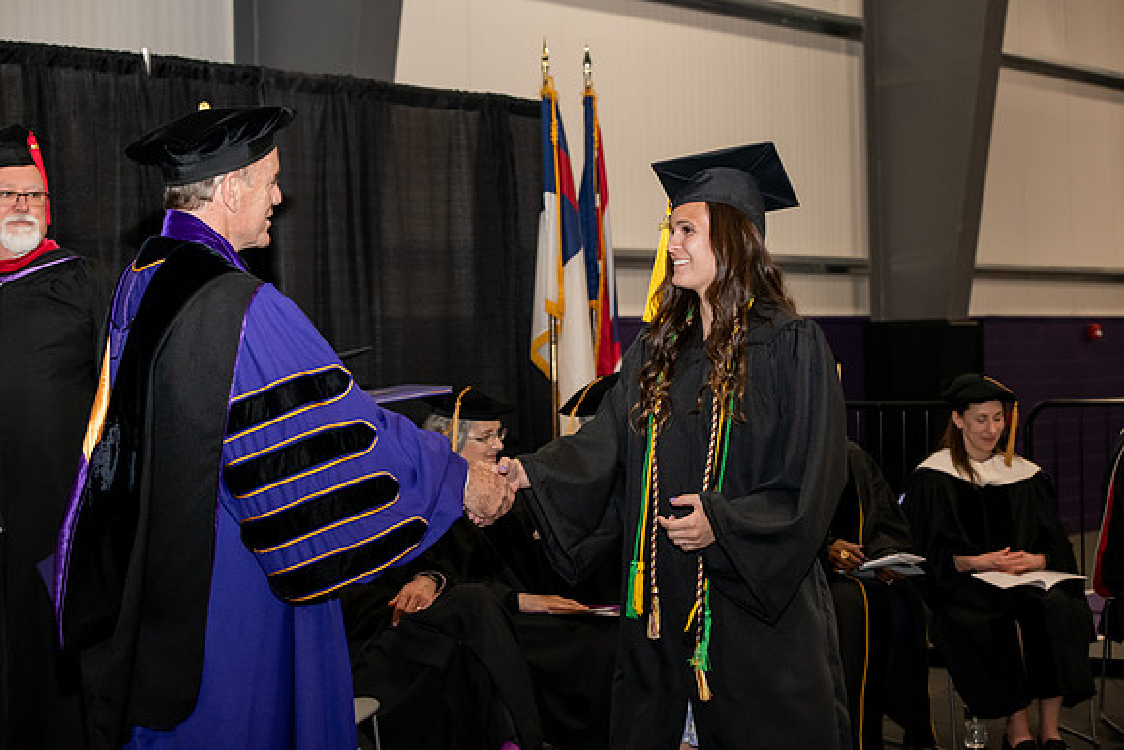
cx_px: 562
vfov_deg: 19.5
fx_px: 2186
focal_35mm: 70
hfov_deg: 28.8
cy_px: 375
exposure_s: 1/200
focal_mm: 70
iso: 2000
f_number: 5.6
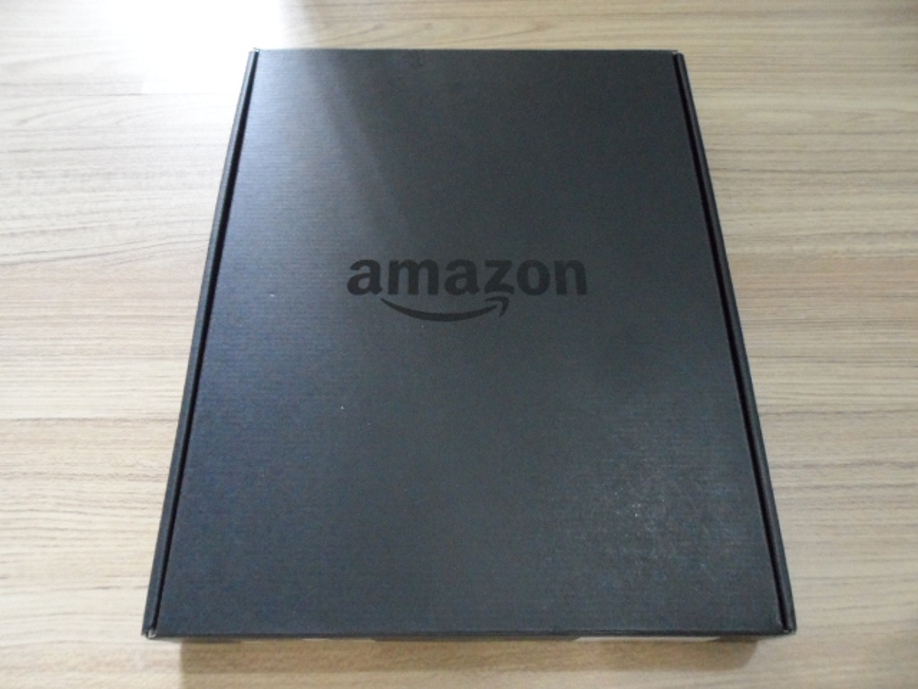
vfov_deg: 53.1
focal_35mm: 26
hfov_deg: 67.3
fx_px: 690
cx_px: 459
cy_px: 344
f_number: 3.3
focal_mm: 4.9
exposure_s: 1/15
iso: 480
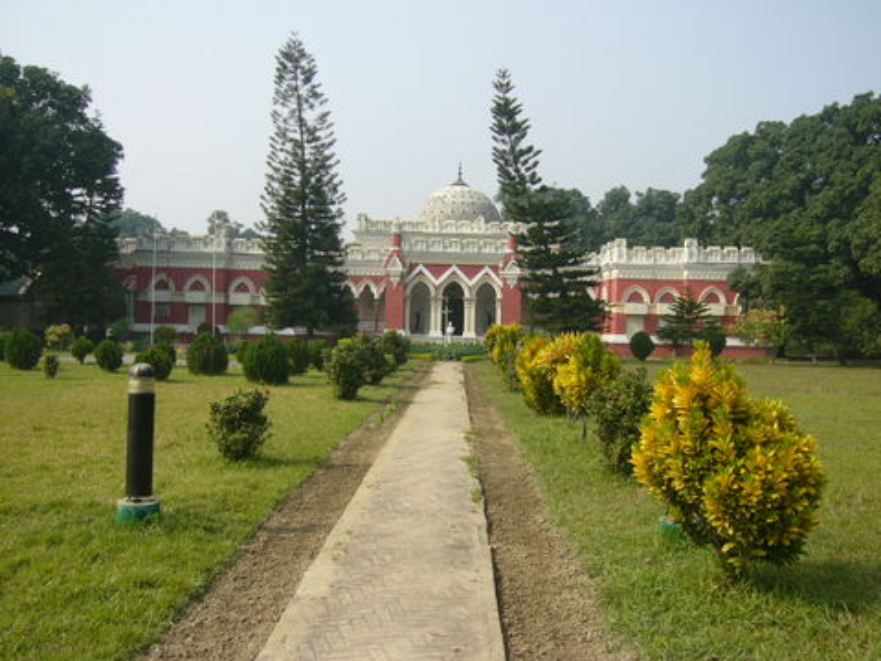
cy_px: 330
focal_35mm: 35
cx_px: 440
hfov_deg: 52.6
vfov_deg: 40.7
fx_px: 891
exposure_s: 1/100
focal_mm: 5.8
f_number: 8
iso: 50
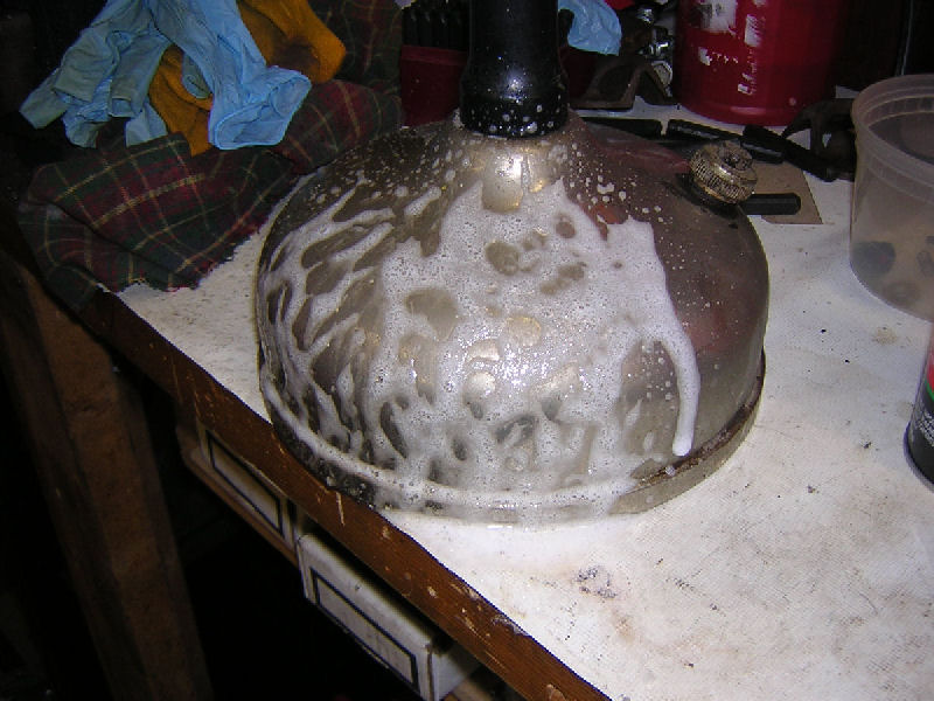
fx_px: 971
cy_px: 350
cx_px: 467
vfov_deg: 39.7
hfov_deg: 51.4
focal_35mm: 36
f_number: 2.6
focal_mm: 4.7
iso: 100
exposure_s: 1/60.1
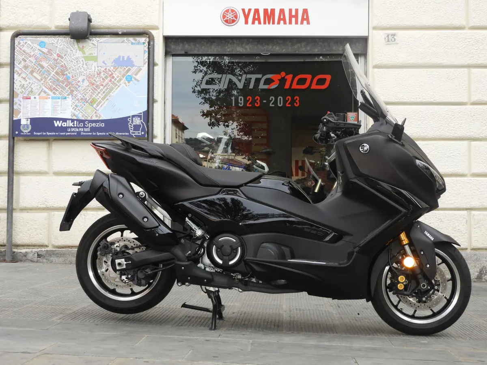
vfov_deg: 26.6
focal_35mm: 55
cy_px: 182
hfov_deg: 34.9
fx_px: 774
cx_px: 244
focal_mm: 9.9
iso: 100
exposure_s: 1/160
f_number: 4
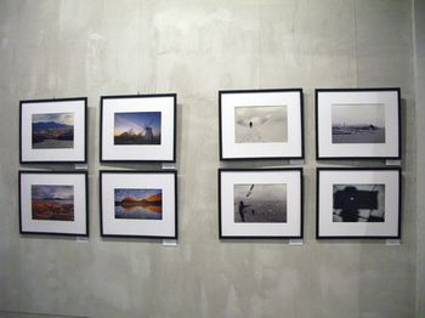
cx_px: 212
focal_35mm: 35
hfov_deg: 52.7
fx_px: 429
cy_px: 159
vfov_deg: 40.7
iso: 320
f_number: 2.6
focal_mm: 5.8
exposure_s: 1/50
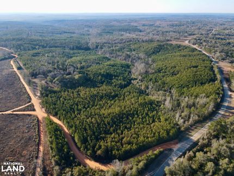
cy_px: 88
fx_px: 162
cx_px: 117
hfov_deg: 71.6
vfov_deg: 56.9
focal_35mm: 24
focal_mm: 4.5
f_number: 2.8
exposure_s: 1/250
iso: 110
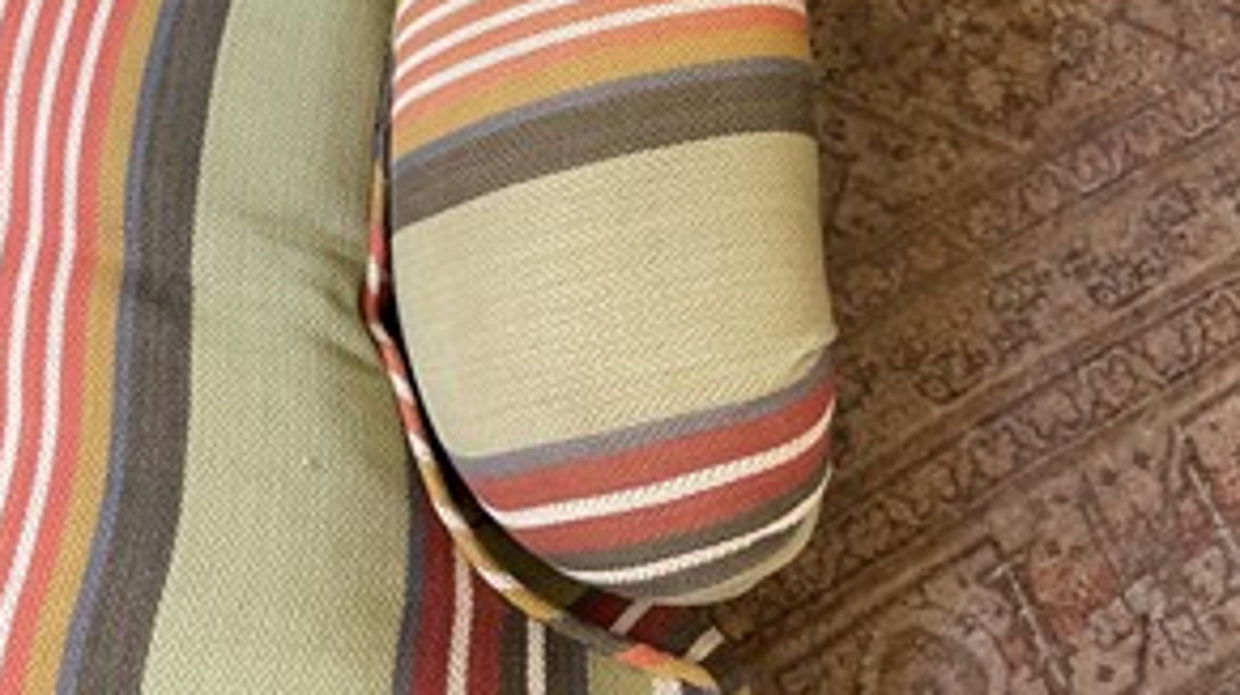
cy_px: -149
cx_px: 626
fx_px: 1281
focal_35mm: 39
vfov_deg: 26.7
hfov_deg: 51.7
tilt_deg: -69.2
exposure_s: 1/50
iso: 200
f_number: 1.6
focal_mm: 5.1
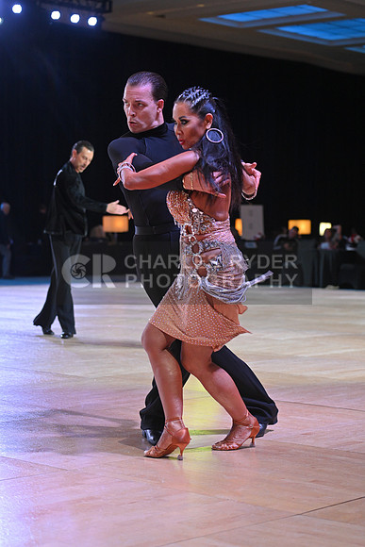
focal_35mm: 85
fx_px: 1292
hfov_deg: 16.1
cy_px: 274
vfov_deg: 23.9
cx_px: 182
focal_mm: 85
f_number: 4
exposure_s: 1/250
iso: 1600
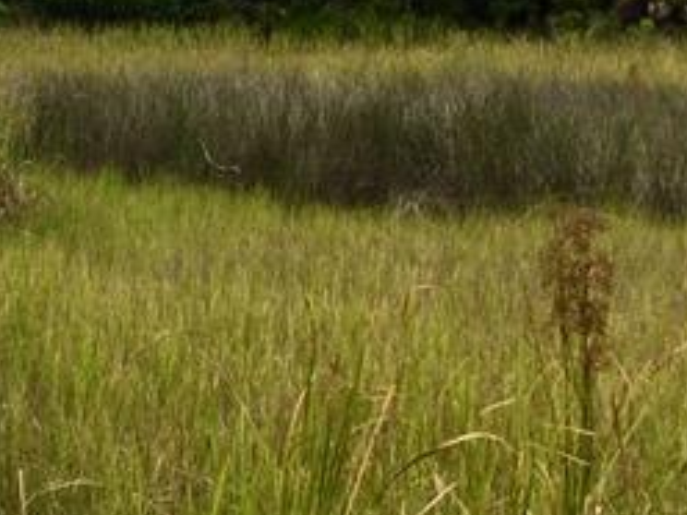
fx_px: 1588
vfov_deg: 18.3
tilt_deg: -5.3
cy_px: 116
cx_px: -180
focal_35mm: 80
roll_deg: -1.8
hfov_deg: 22.2
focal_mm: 3.3
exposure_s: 1/180
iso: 25
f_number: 2.4
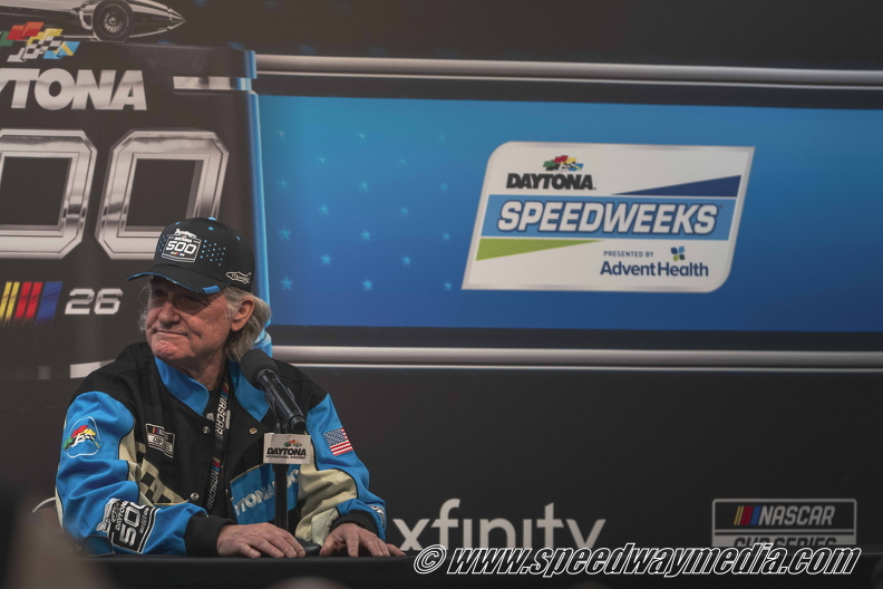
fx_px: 4905
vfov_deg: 6.9
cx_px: 442
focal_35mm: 200
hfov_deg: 10.3
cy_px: 294
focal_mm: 200
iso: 800
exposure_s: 1/200
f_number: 2.8
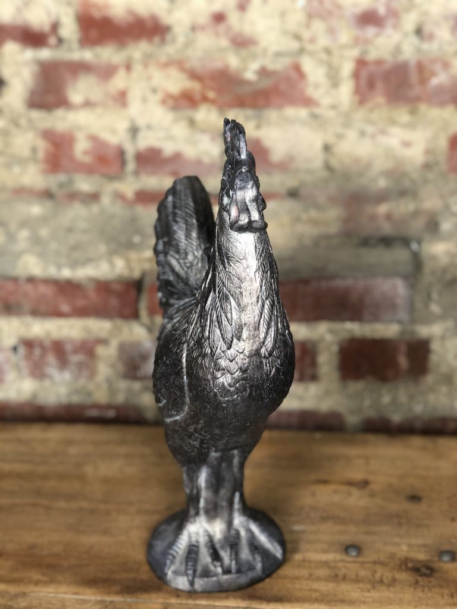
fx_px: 915
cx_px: 228
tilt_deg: -21.4
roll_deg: +2.1
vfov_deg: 36.8
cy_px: 304
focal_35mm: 52
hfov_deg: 28.0
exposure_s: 1/33
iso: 100
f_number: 2.4
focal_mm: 6
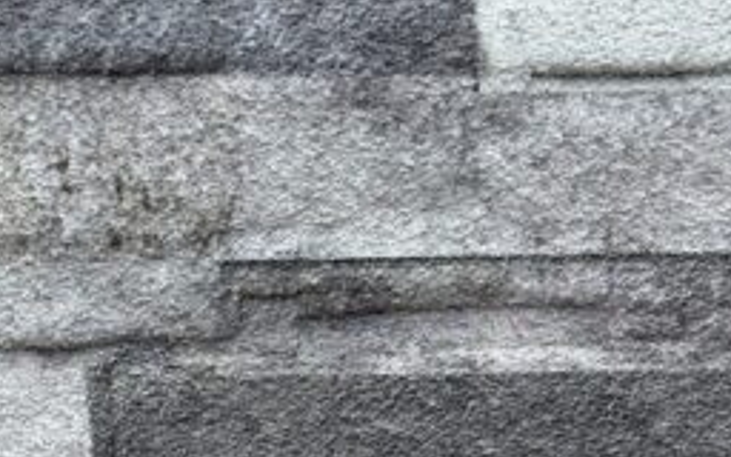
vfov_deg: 11.4
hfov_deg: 18.1
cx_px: 137
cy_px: 436
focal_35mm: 114
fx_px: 2271
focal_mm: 6.76
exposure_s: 1/4098
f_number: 1.78
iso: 64
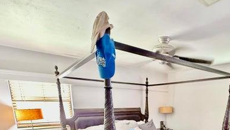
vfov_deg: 39.1
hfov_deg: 71.4
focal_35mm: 25
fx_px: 153
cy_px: 138
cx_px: 157
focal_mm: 2.22
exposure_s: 1/30
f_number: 2.2
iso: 2000
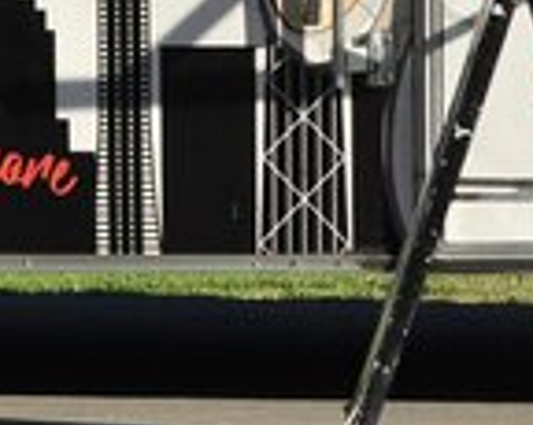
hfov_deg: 2.7
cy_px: -251
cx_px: -489
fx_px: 11066
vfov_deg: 2.2
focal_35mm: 702
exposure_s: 1/2000
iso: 320
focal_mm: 70
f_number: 4.5
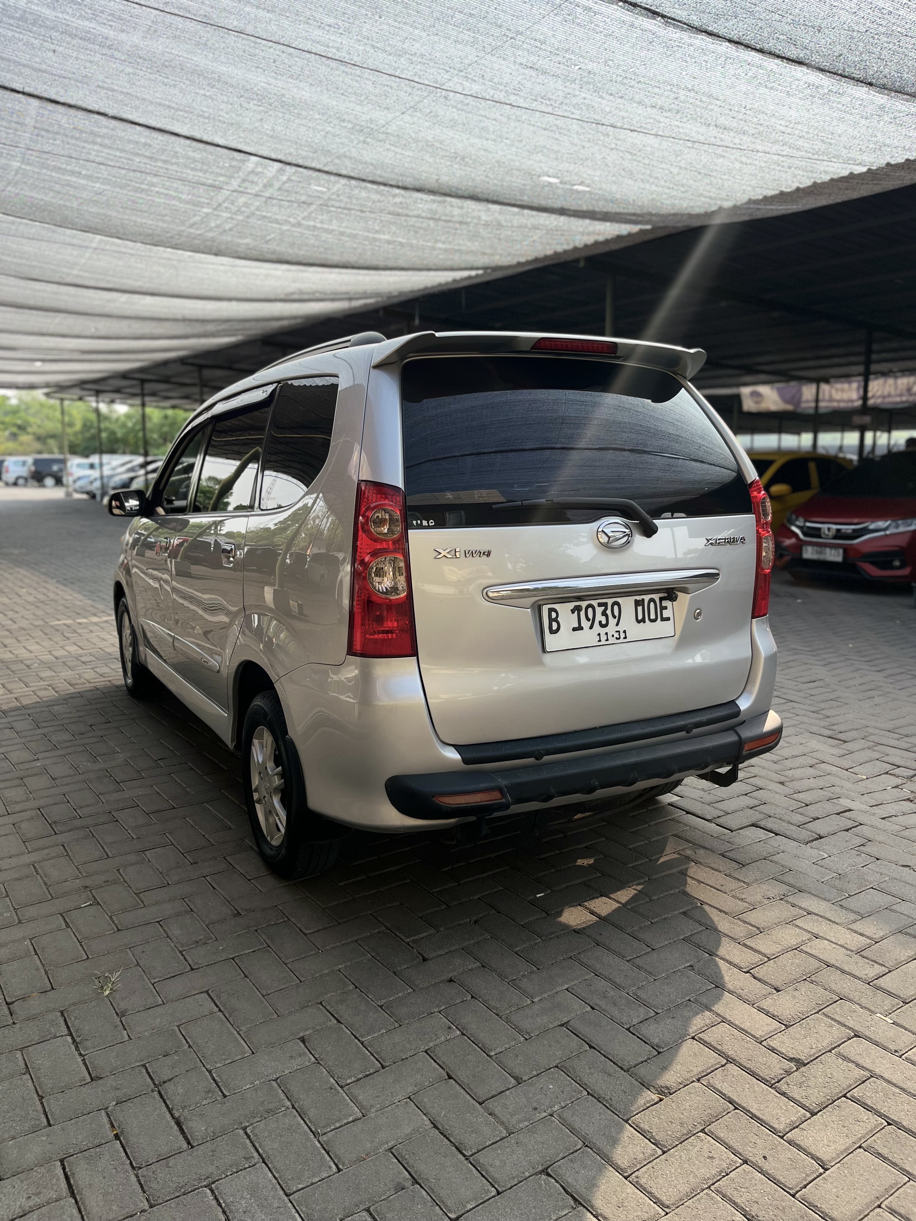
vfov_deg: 67.3
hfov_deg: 53.1
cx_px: 458
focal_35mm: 26
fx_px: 917
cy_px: 610
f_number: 1.6
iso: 50
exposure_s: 1/983
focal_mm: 5.1
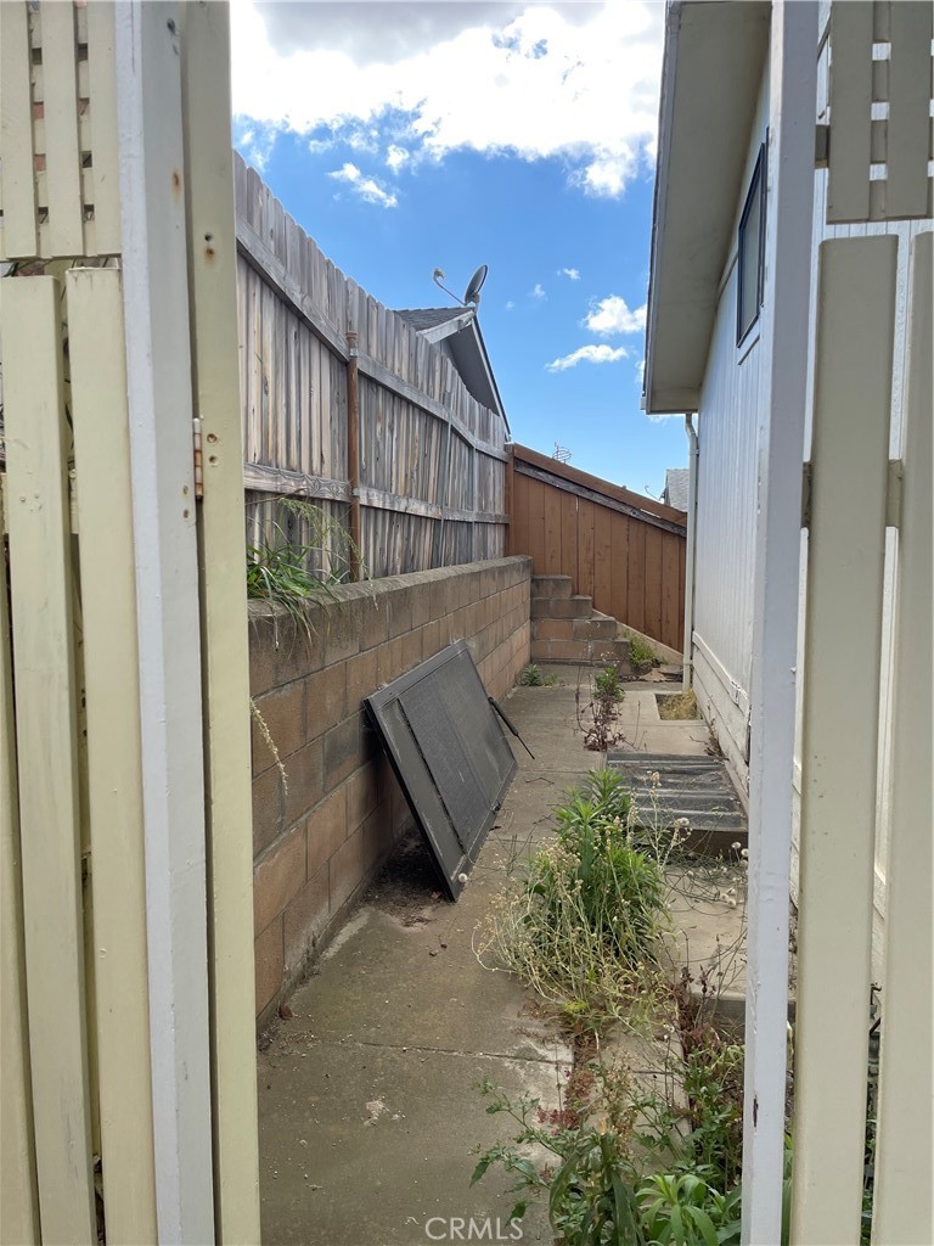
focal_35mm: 26
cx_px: 467
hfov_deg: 53.1
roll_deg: +0.2
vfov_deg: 67.3
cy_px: 623
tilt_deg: -5.2
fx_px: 935
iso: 32
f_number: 1.6
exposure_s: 1/1247
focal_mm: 4.2
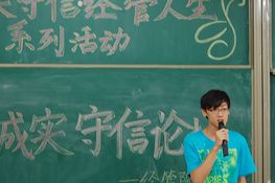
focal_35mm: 91
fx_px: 695
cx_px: 136
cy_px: 77
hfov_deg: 22.4
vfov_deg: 15.0
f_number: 5
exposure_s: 1/13
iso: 400
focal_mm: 38
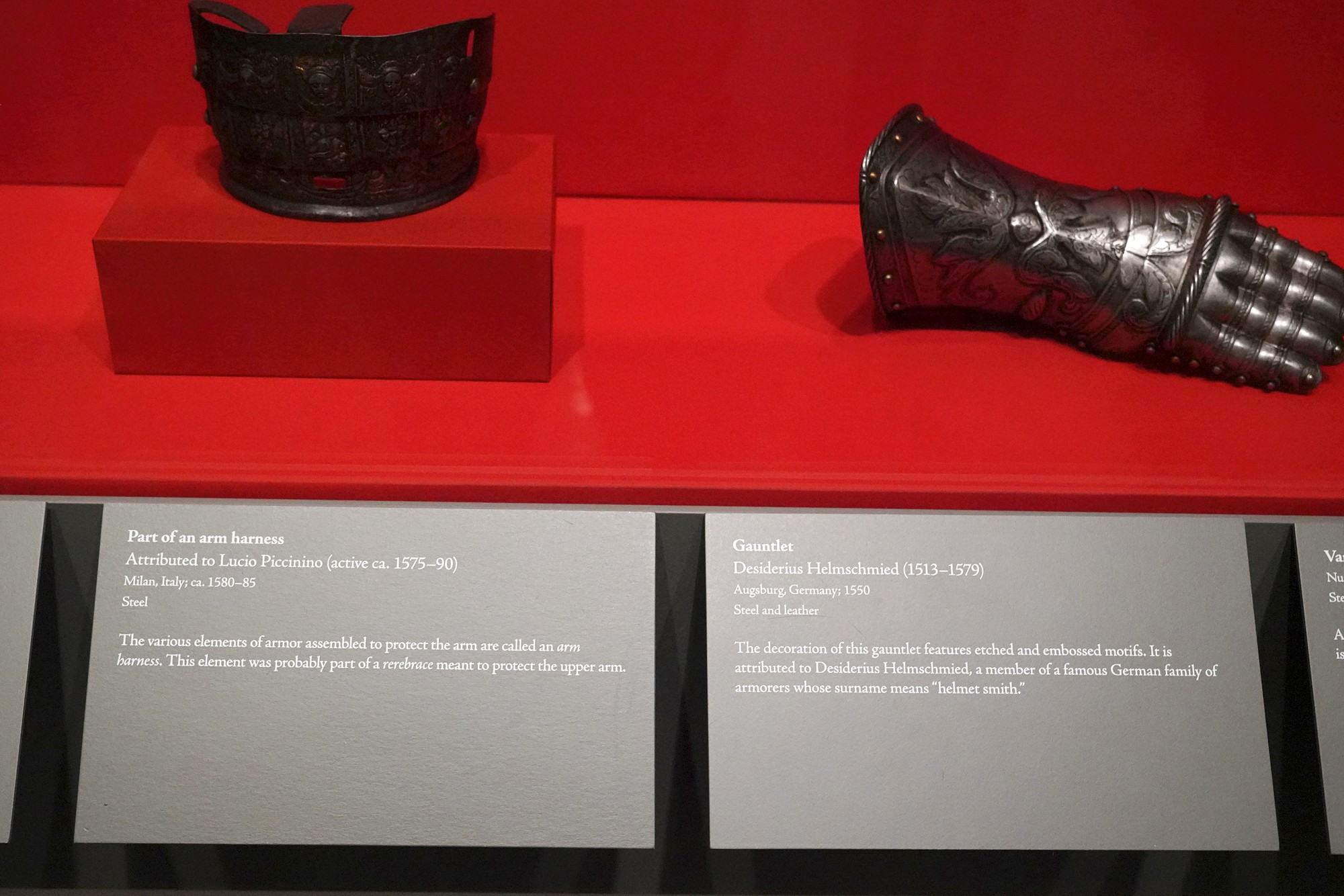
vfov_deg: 36.9
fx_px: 1344
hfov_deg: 53.1
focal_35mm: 36
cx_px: 672
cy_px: 448
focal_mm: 36
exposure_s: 1/100
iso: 8000
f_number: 5.6
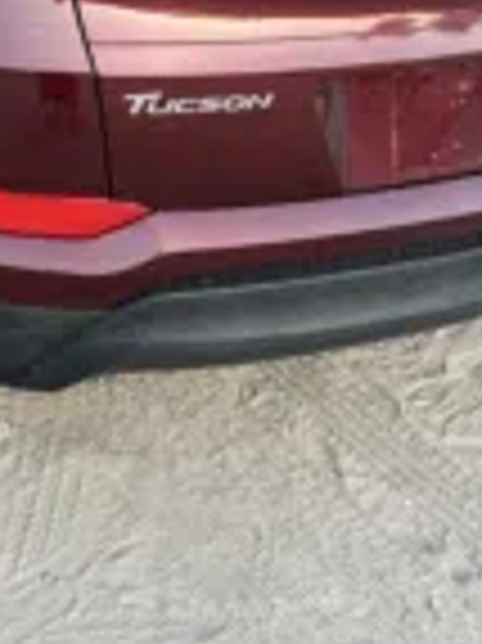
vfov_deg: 27.6
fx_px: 1246
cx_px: 36
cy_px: 23
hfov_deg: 21.4
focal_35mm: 67
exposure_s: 1/154
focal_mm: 6.86
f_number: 1.78
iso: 64
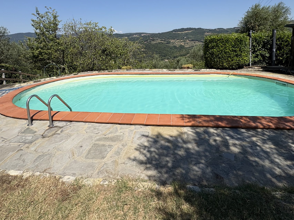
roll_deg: +2.8
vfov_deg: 60.8
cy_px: 62
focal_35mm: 21
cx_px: 152
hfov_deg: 79.0
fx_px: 178
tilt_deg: -6.7
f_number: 2.2
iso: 50
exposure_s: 1/3247
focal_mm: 2.22
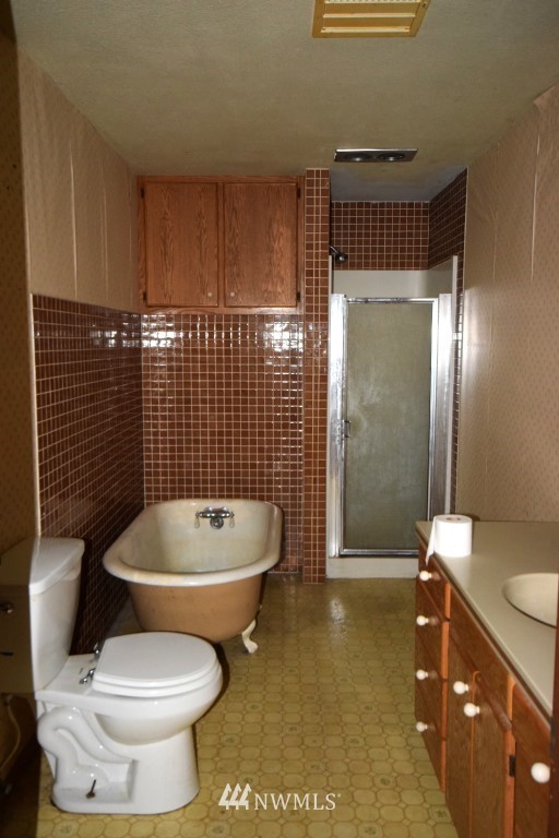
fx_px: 699
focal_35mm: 30
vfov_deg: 61.9
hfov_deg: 43.6
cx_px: 280
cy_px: 419
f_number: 5.6
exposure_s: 1/60
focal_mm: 20
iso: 3200
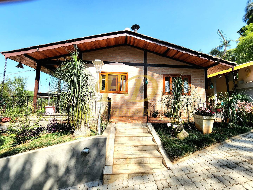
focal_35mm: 13
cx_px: 126
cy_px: 95
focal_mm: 2.2
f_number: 2.2
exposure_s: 1/909
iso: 50
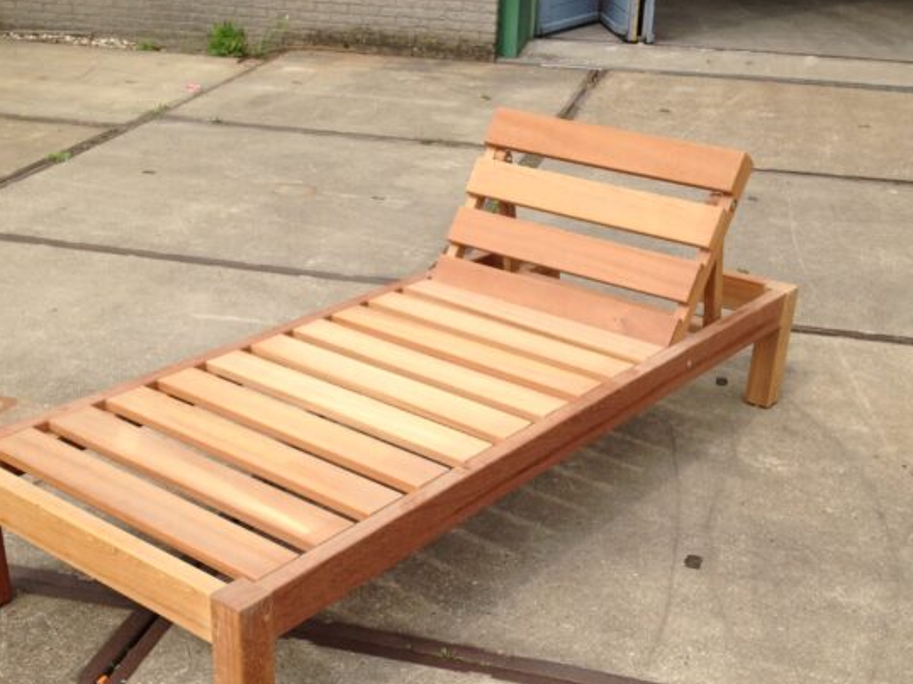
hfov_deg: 38.2
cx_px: 424
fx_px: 1318
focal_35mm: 50
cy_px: 479
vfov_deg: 28.8
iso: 50
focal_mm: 4.28
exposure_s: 1/1416
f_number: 2.4
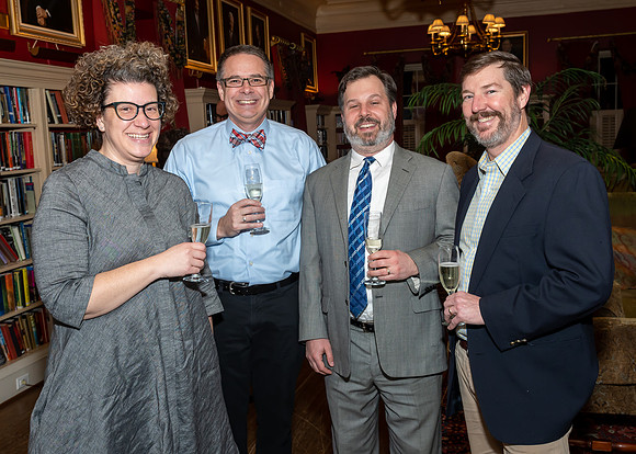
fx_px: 699
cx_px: 307
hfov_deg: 48.9
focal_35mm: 39
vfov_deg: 36.0
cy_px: 223
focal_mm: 23
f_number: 6.3
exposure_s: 1/250
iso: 400
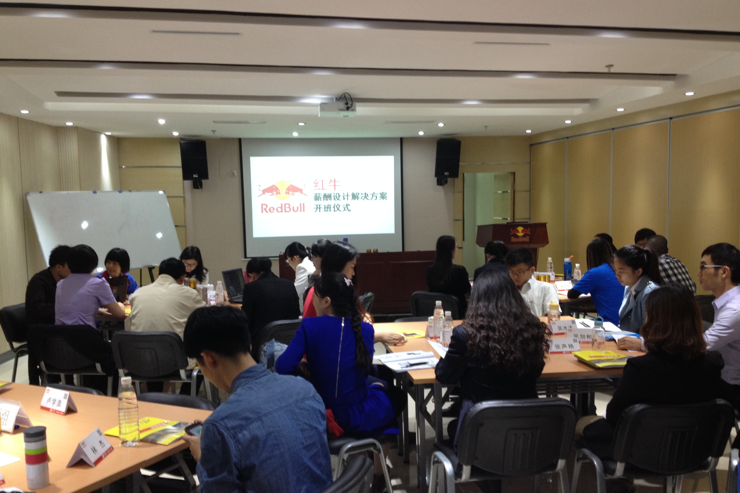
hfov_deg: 51.9
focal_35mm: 37
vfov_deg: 35.9
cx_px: 364
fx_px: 761
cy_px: 280
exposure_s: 1/20
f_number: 2.4
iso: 100
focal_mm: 4.28
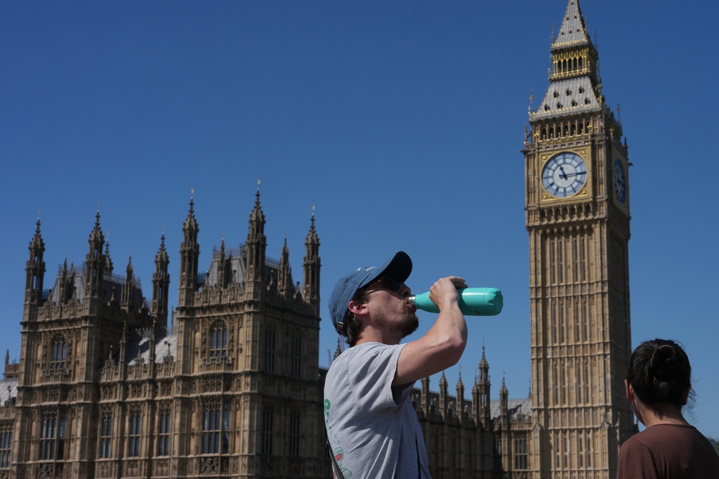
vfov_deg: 31.2
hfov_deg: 45.4
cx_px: 360
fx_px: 858
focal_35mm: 43
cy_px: 240
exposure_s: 1/1000
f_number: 10
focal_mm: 43
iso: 200
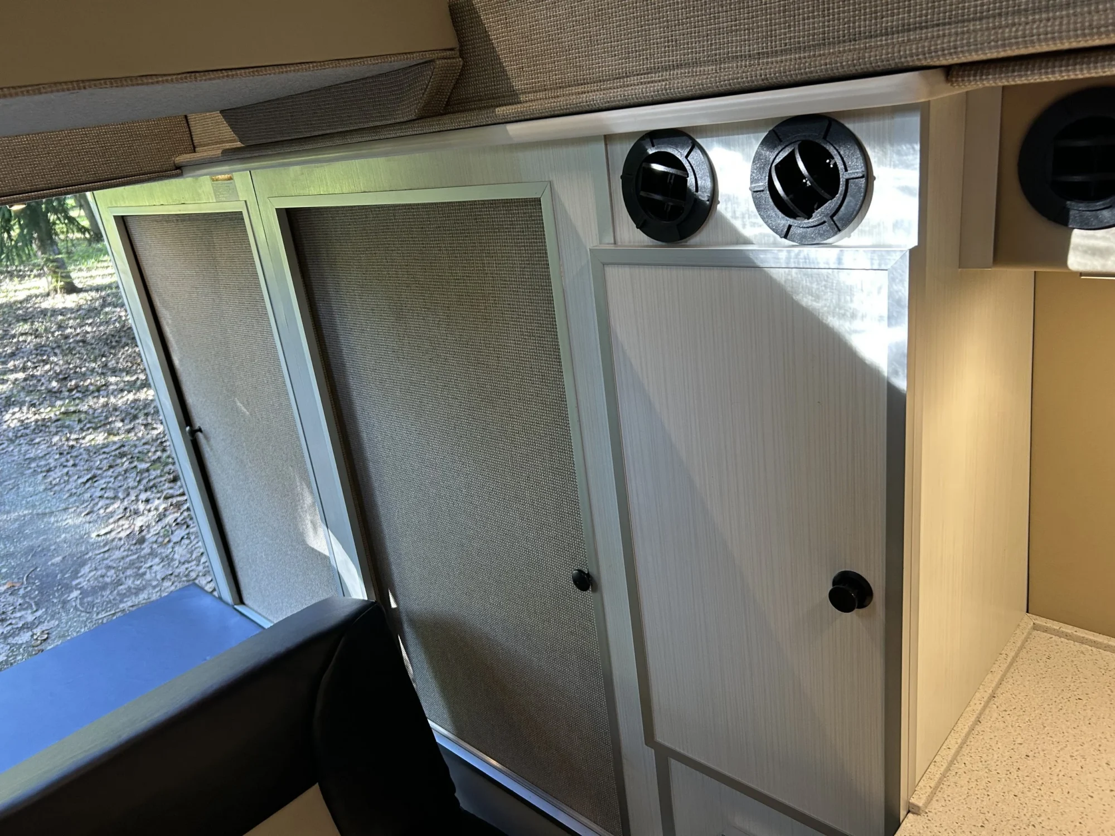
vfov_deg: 53.1
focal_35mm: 26
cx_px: 558
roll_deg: +8.2
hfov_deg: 67.3
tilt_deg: -19.5
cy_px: 418
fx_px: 837
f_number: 1.5
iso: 125
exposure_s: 1/90
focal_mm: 5.7
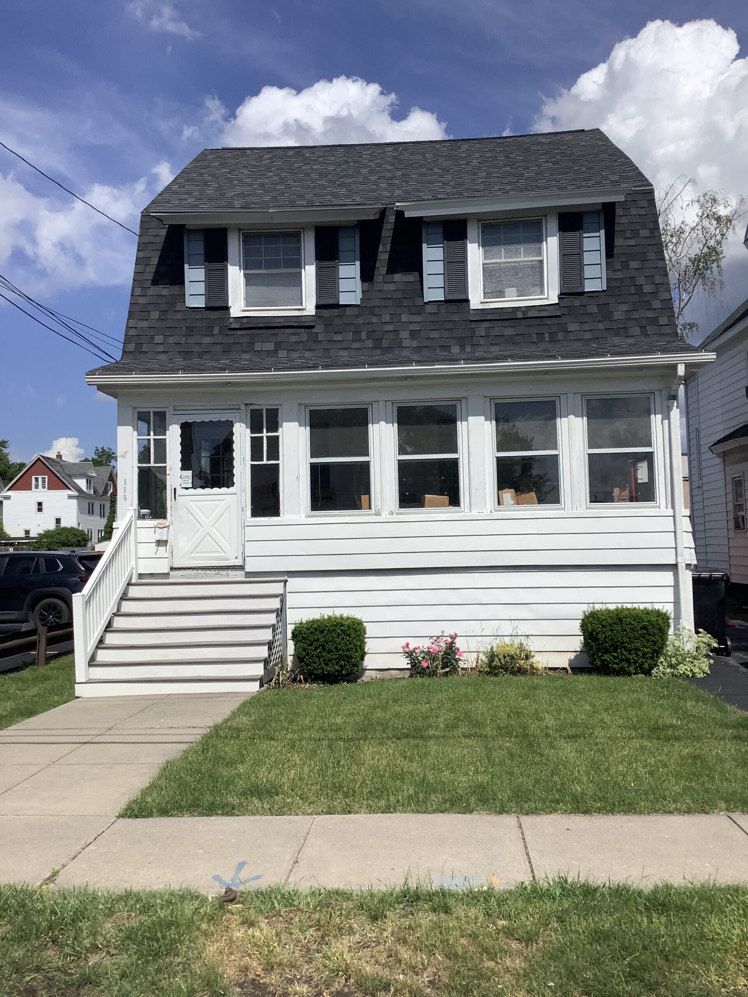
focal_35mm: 31
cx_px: 374
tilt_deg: +1.5
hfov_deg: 45.4
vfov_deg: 58.4
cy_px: 498
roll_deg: -0.3
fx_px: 893
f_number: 2.4
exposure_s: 1/3021
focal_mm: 3.3
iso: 25
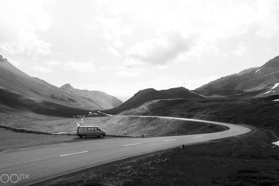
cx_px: 135
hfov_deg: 76.1
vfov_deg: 55.0
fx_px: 178
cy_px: 102
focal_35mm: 23
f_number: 8
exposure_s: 1/1100
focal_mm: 13.8
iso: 400
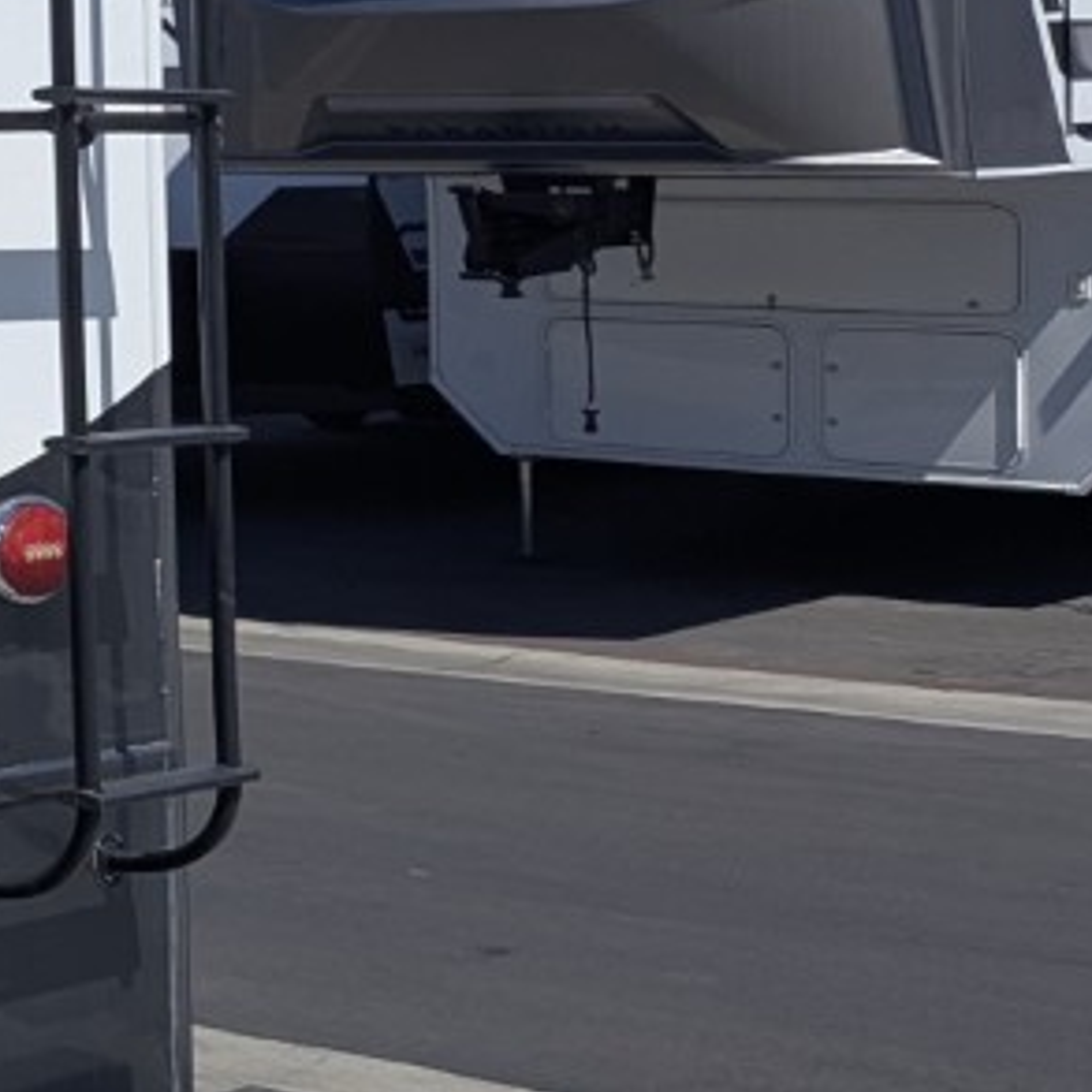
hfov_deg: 13.2
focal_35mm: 101
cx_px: -1481
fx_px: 3605
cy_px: 190
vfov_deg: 17.1
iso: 52
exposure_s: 1/3774
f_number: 1.85
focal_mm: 6.81
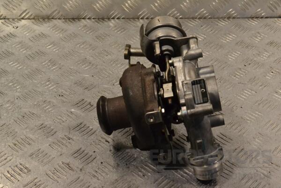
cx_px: 140
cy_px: 94
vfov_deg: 18.9
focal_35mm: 72
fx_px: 562
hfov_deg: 28.1
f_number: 11
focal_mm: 48
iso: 3200
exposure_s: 1/500
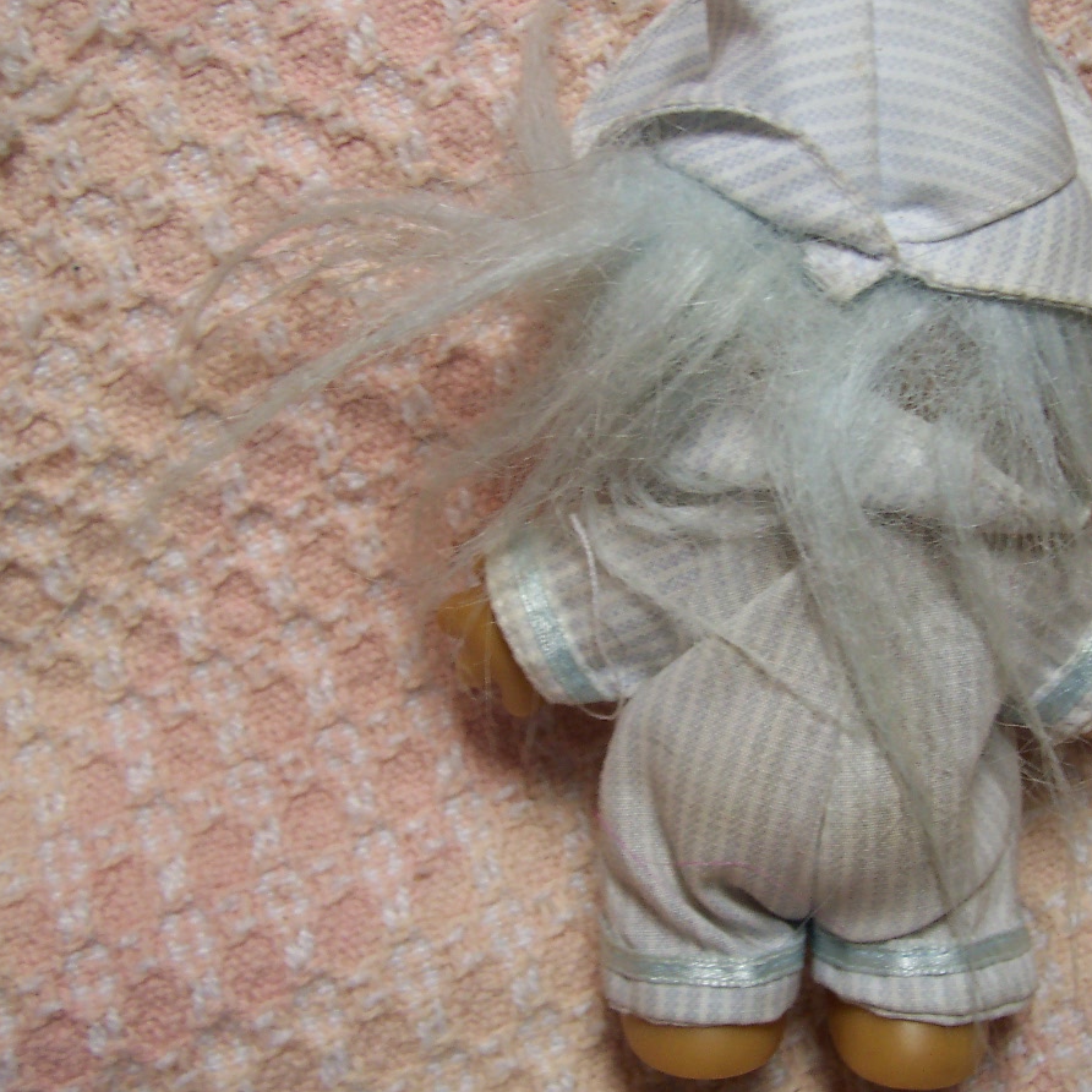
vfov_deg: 38.3
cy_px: 548
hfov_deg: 37.9
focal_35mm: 44
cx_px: 725
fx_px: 1570
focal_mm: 5.6
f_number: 2.8
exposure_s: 1/60
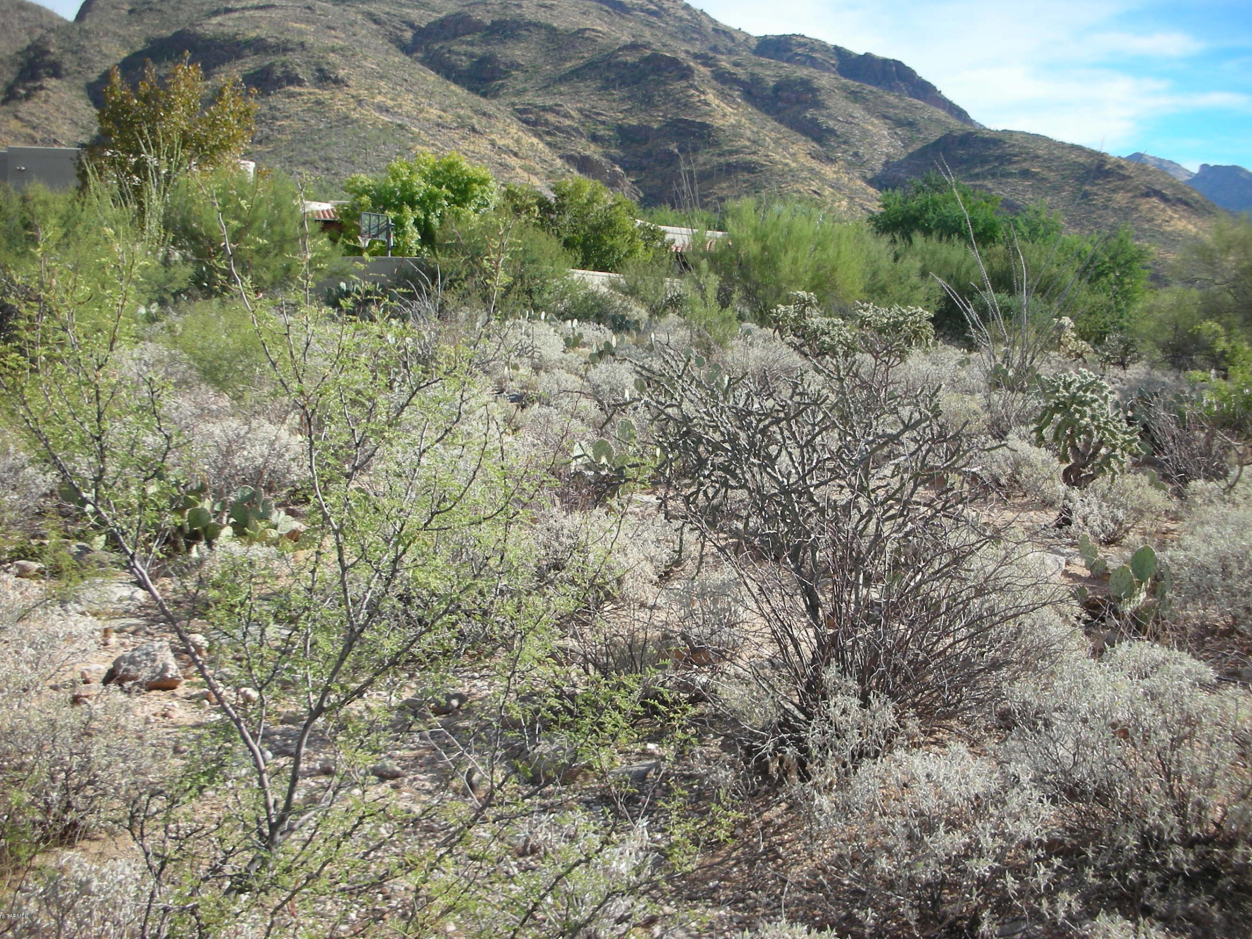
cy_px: 451
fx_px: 1338
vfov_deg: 38.7
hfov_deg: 50.1
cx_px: 648
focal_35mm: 37
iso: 50
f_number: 3
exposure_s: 1/448
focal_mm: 5.8
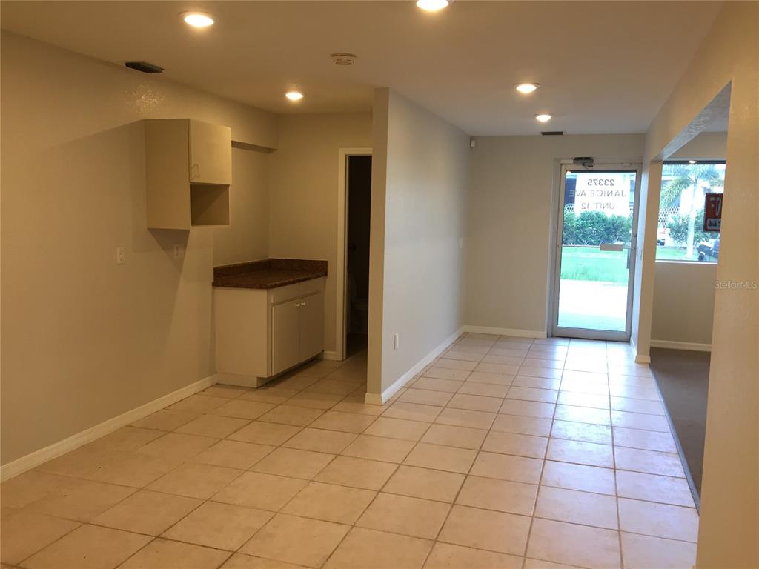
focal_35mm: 29
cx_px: 380
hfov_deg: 61.7
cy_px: 284
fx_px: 636
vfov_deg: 48.2
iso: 64
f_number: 2.2
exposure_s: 1/30
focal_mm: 4.15
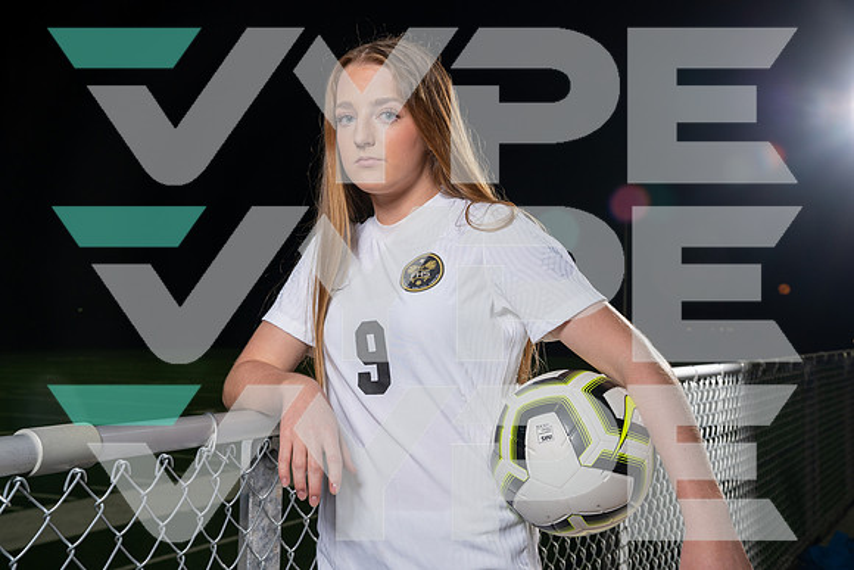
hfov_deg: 42.7
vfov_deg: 29.3
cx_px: 427
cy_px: 285
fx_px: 1091
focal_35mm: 46
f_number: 9
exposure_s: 1/250
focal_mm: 46
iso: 320
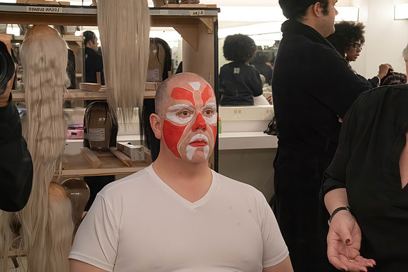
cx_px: 204
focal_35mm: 70
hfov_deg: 28.8
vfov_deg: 19.5
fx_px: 793
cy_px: 136
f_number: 11
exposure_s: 1/500
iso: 16000
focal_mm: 70
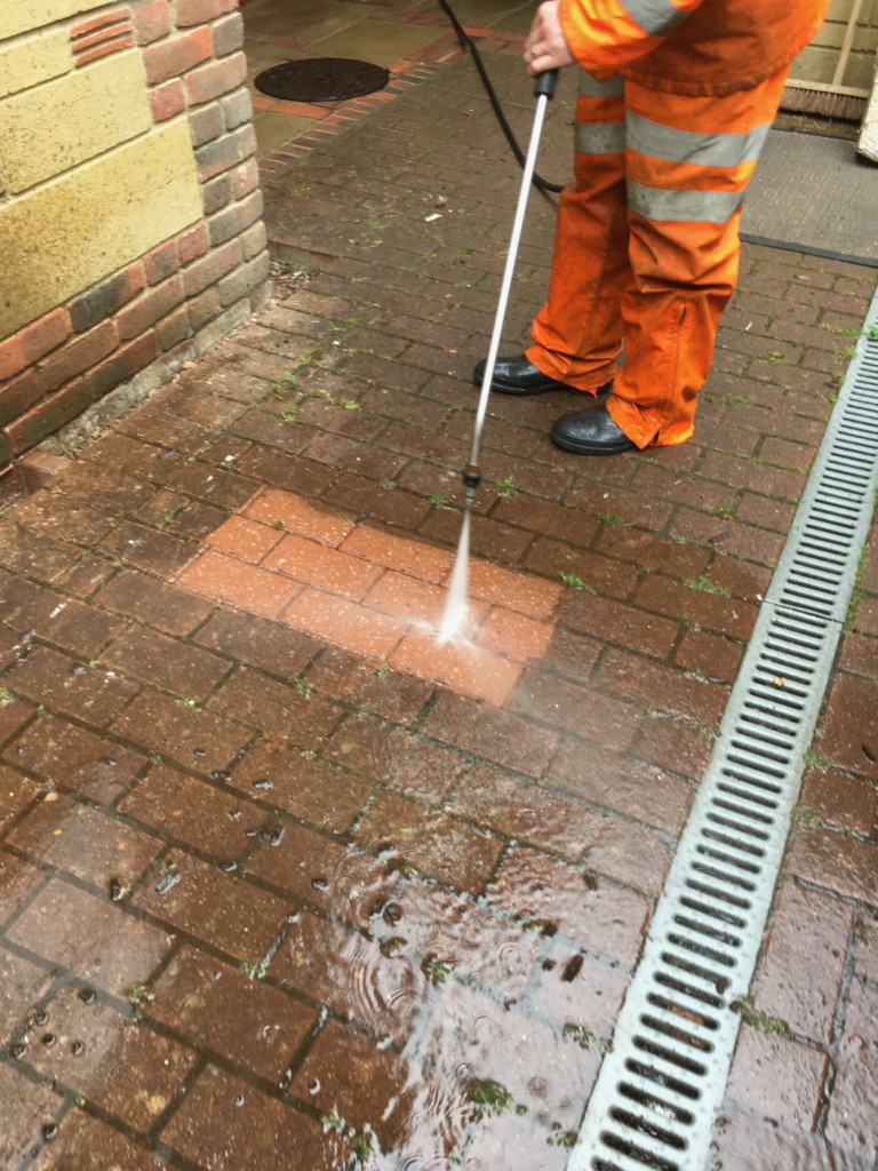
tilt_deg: -35.8
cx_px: 439
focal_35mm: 29
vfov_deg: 61.7
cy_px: 586
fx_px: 981
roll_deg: +0.2
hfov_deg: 48.2
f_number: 2.2
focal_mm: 4.15
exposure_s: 1/50
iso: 32
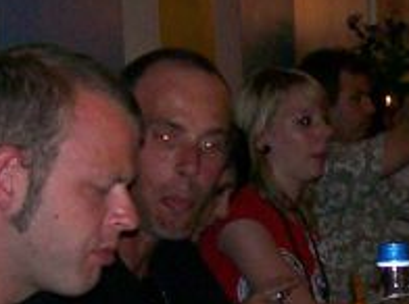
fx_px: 1733
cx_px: 442
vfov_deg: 9.9
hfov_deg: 13.2
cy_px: 364
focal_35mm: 147
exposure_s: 1/64
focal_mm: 6
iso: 140
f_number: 2.7
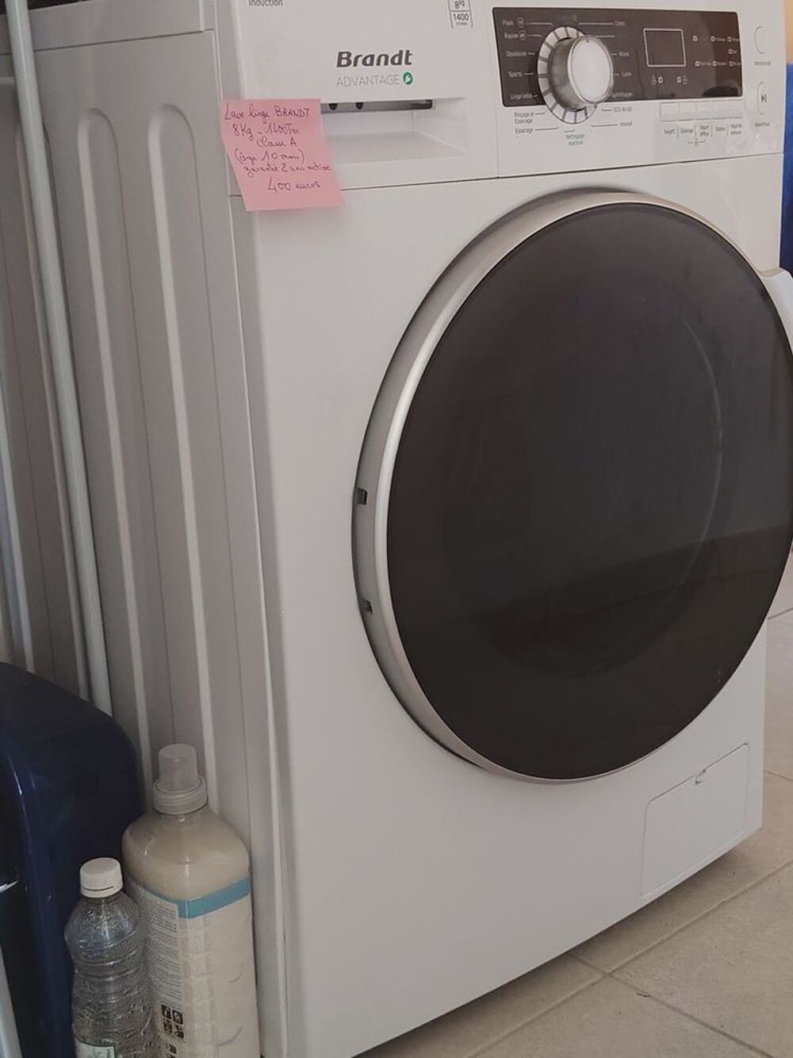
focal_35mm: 48
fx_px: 1466
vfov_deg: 39.7
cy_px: 529
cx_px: 396
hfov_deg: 30.3
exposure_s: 1/20
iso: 2678
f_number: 1.75
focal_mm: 5.25
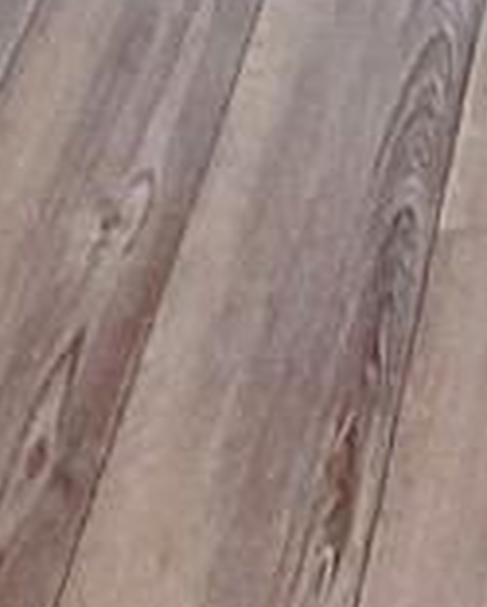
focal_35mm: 140
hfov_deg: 10.5
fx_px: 2520
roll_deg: +0.2
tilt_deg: -1.7
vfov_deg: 8.7
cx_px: 834
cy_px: -1638
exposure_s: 1/60
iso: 160
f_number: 2.2
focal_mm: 2.22
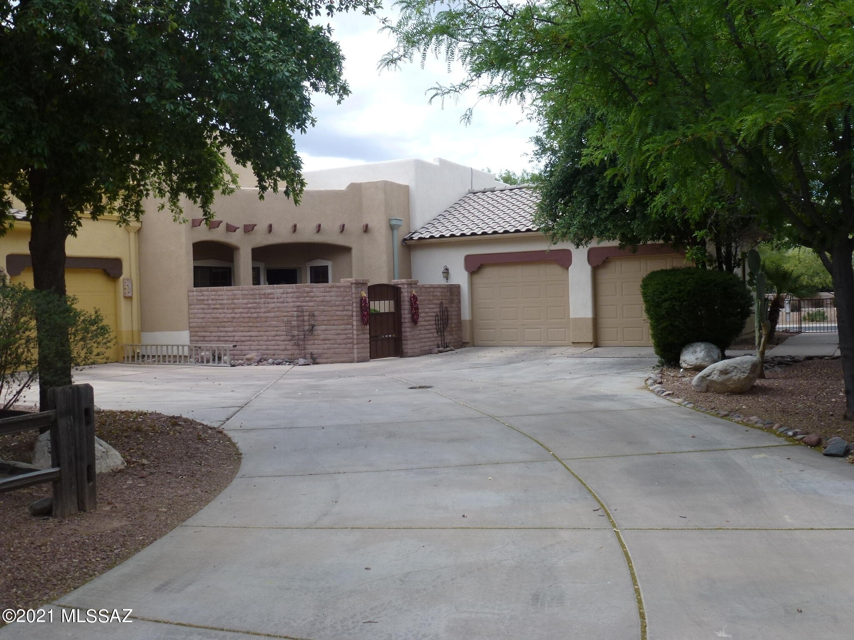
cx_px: 427
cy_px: 320
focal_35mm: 30
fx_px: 740
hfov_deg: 60.0
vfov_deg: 46.8
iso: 100
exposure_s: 1/640
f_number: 3.5
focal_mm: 5.4
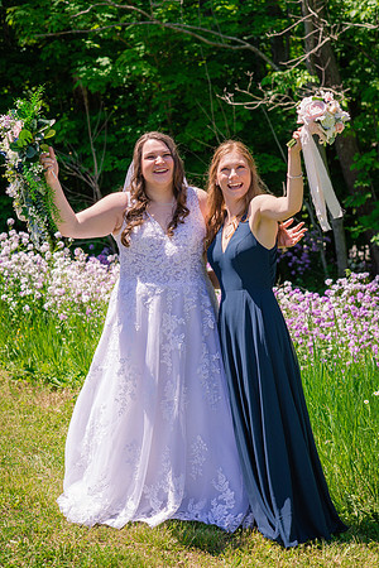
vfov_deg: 23.9
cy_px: 284
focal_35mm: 85
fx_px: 1342
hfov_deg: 16.1
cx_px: 190
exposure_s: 1/800
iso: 200
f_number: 5
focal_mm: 85
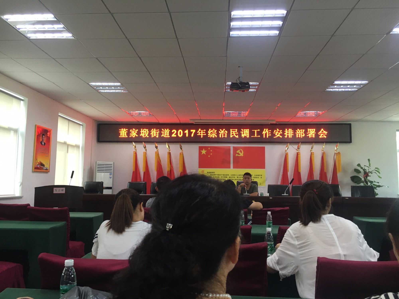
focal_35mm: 29
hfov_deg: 61.7
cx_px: 200
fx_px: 334
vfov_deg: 48.2
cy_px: 150
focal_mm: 4.15
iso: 100
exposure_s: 1/33
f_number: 2.2
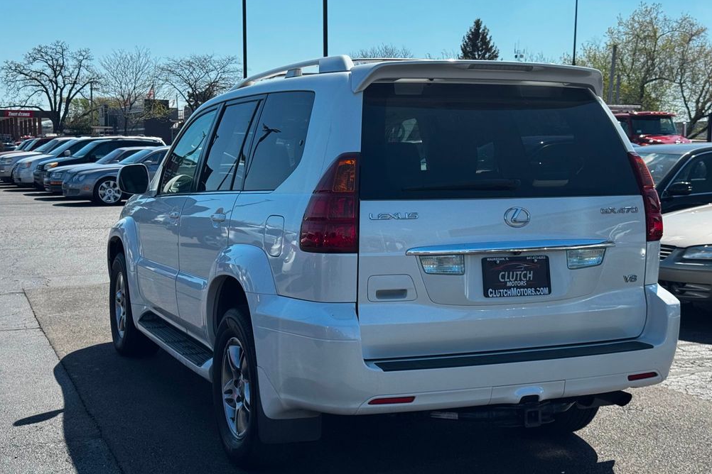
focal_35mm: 51
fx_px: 1009
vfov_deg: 26.5
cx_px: 362
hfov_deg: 38.9
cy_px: 247
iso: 64
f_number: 1.78
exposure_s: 1/3610
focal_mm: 6.76
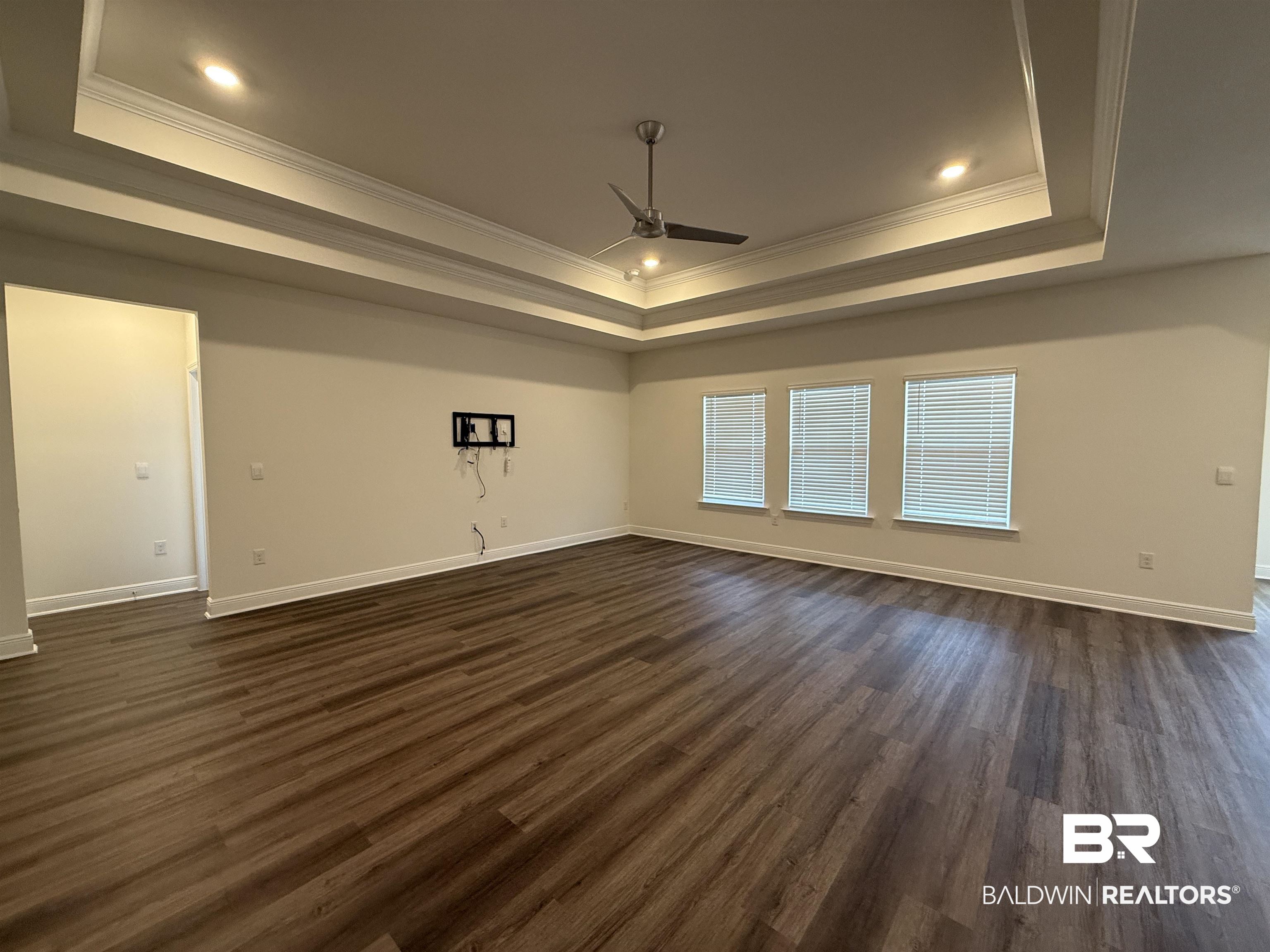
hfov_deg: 102.1
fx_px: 514
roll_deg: +0.0
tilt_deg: -2.8
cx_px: 635
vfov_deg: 85.7
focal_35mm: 14
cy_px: 476
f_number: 2.2
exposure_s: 1/60
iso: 200
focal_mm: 2.22
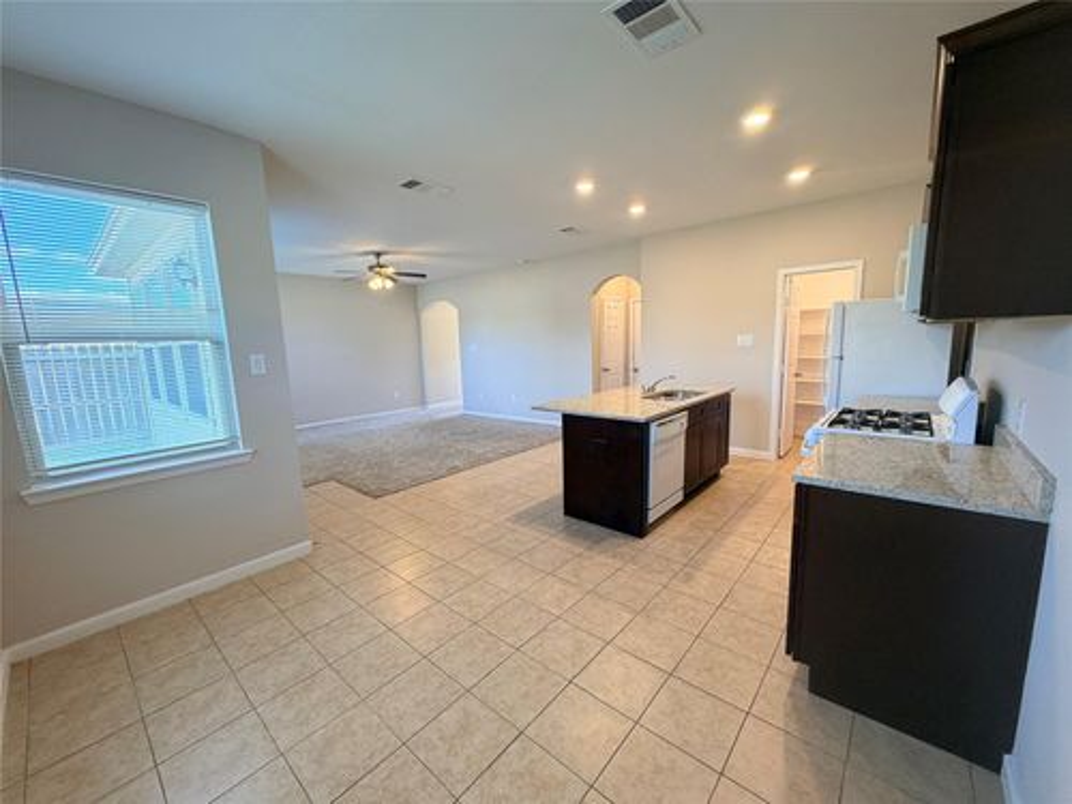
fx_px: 434
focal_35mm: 14
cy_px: 402
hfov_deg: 102.1
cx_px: 536
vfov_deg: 85.7
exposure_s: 1/60
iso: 160
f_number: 2.2
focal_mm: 2.22
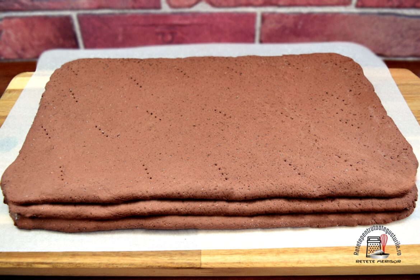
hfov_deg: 61.9
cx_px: 210
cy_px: 140
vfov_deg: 43.6
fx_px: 350
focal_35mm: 30
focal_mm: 20
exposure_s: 1/8
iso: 200
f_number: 5
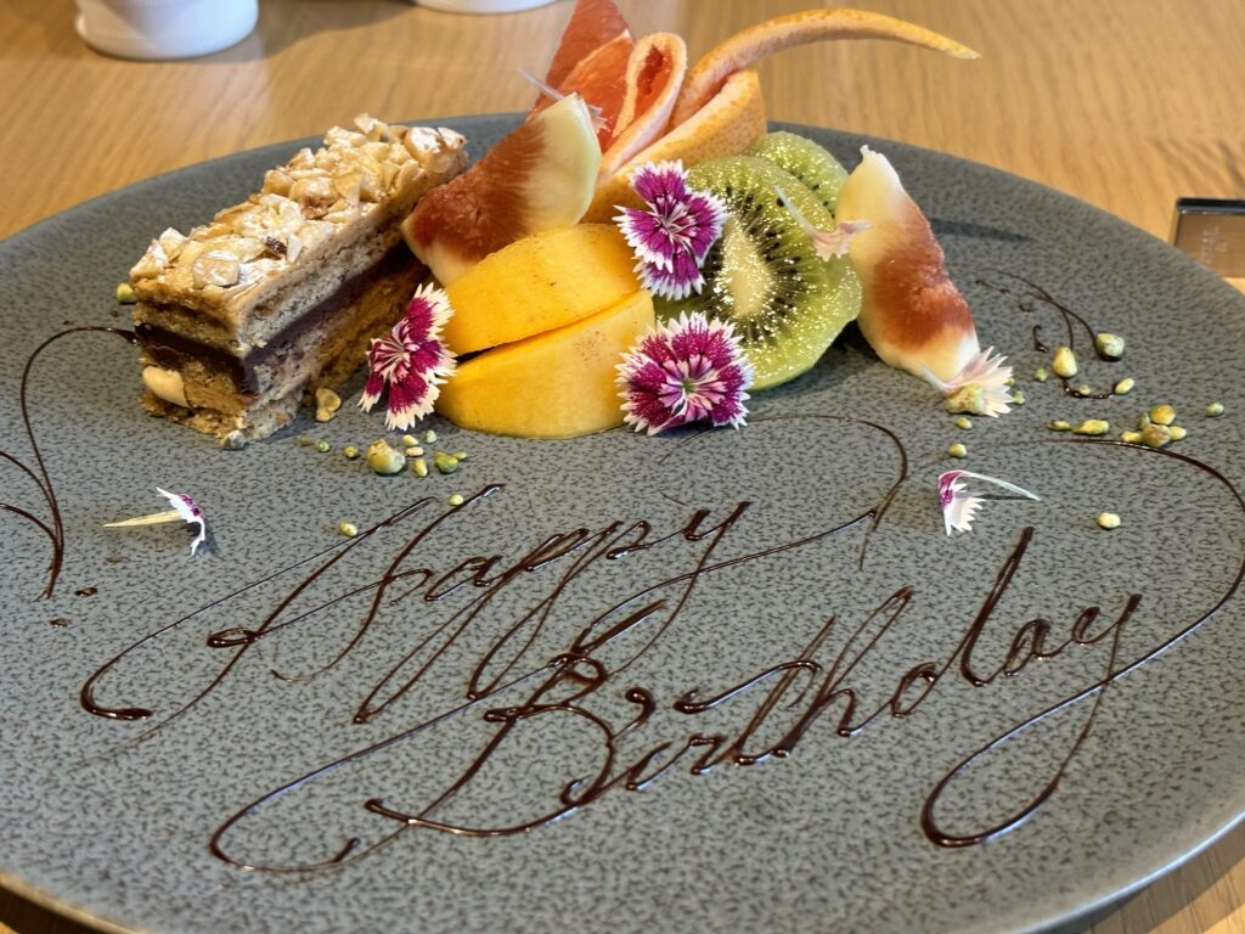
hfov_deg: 36.8
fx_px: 1870
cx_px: 622
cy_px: 467
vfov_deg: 28.0
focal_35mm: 52
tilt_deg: -32.7
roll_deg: +0.4
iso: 80
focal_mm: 5.96
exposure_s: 1/60
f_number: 1.6
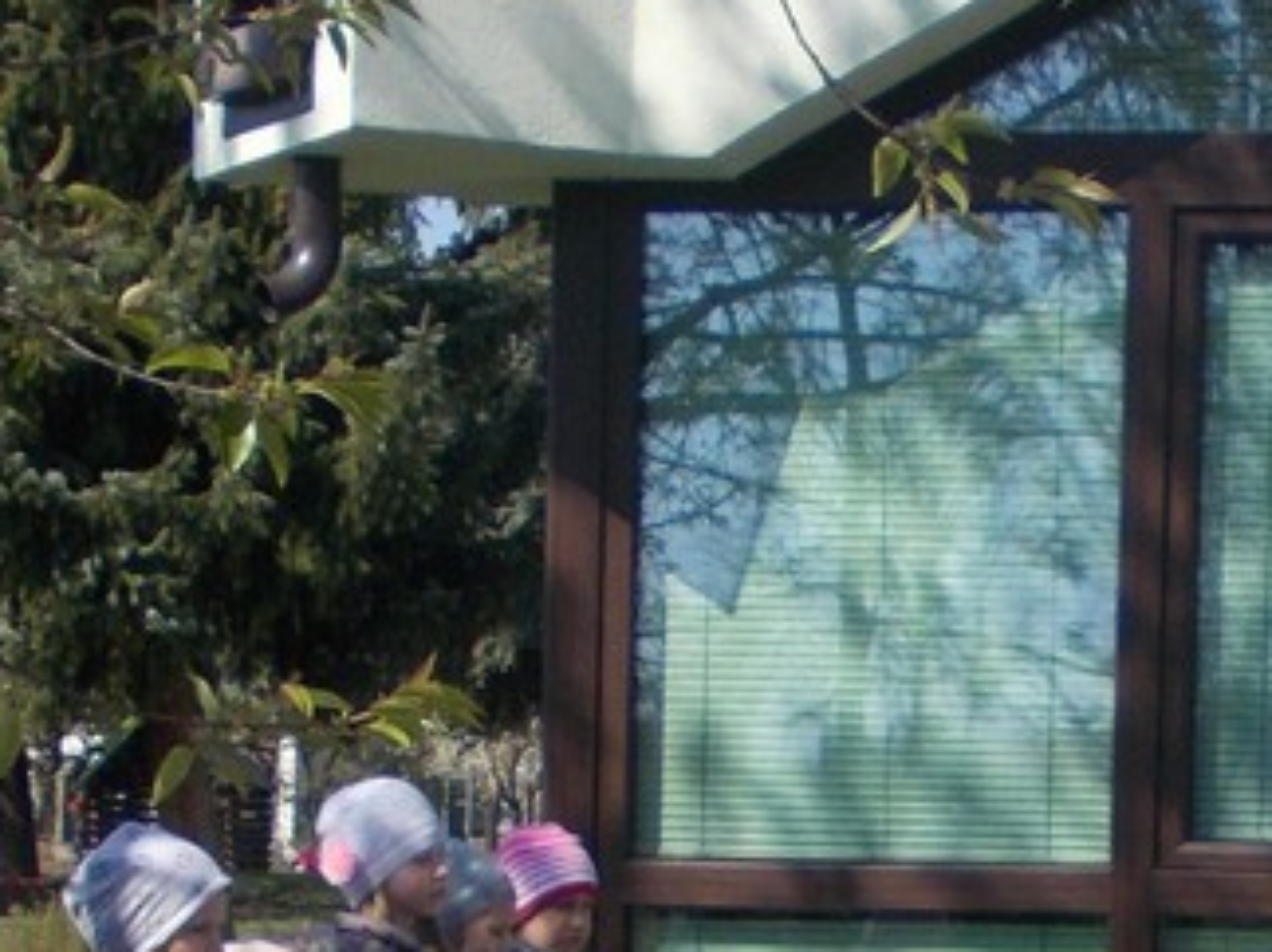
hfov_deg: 16.8
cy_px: 1078
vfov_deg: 12.5
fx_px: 4261
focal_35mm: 116
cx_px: 1051
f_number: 8
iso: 80
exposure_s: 1/125
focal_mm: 4.6
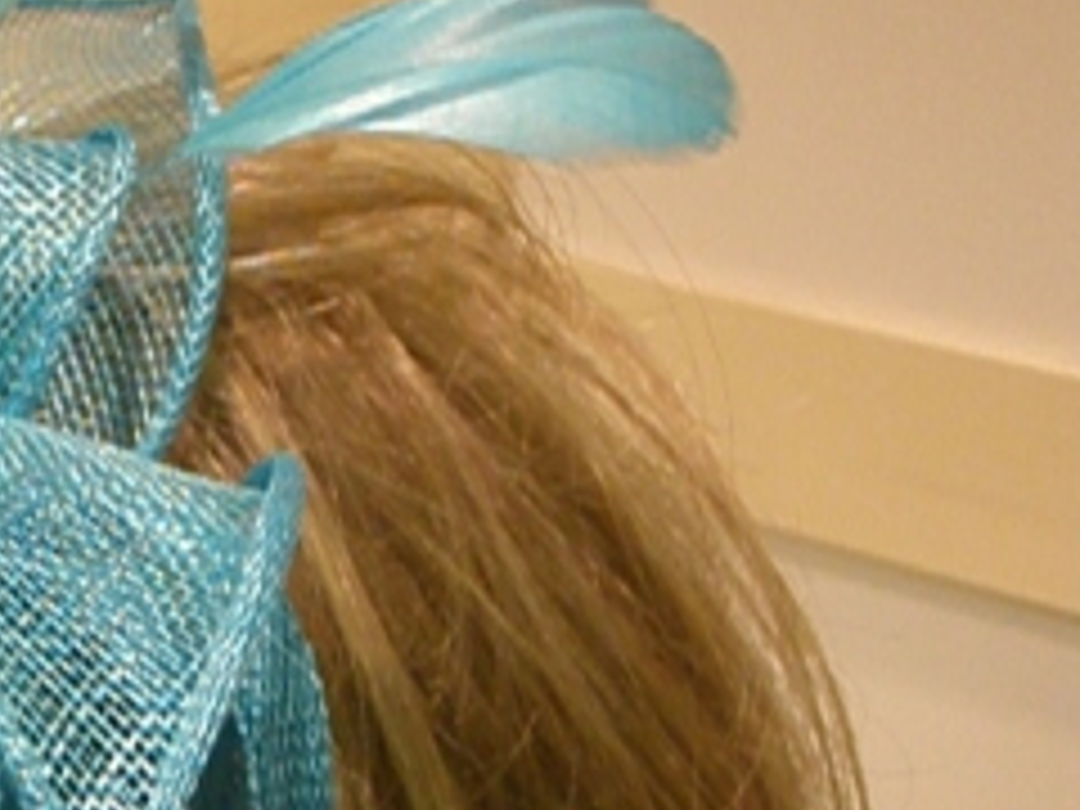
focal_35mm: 109
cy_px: 554
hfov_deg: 17.5
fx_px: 3401
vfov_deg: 13.6
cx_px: -63
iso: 400
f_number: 4
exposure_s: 1/60
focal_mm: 9.1
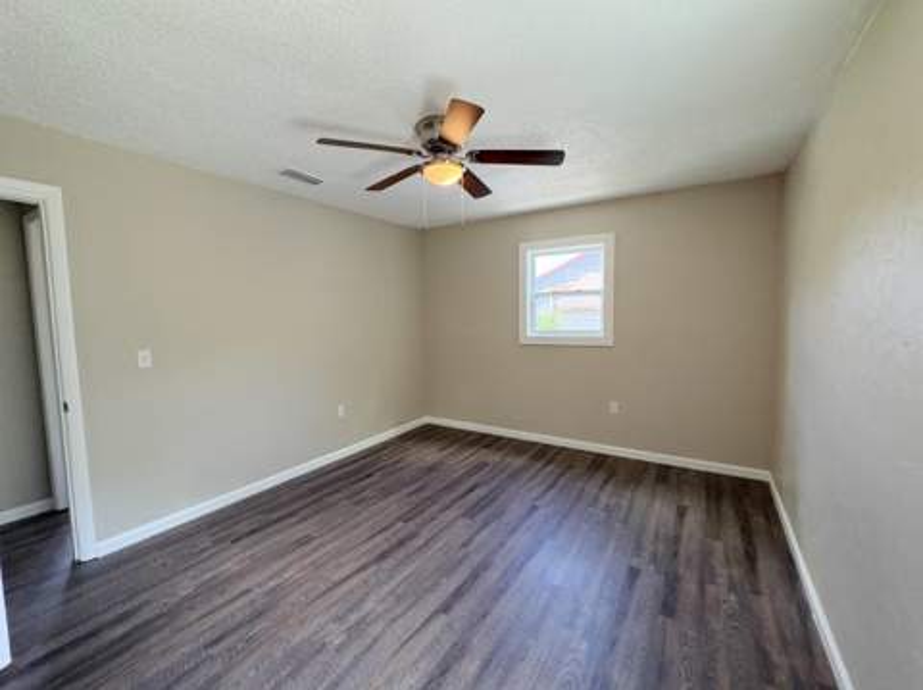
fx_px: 373
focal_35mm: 14
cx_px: 462
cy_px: 345
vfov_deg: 85.6
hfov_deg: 102.1
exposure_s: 1/120
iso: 400
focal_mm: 2.22
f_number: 2.2
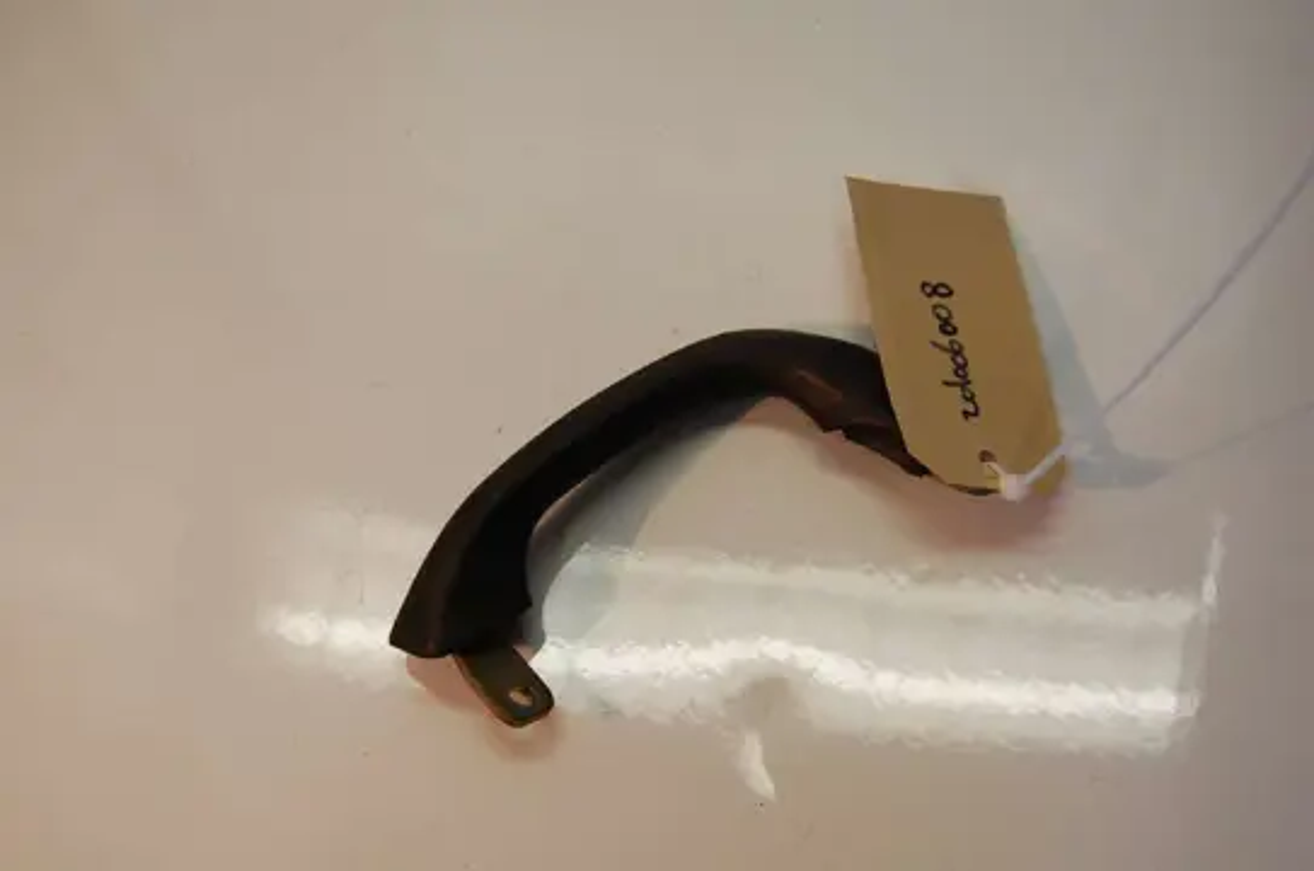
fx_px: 1913
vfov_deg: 25.7
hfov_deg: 37.9
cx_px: 657
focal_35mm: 52
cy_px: 436
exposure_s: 1/100
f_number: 5.6
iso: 400
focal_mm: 35
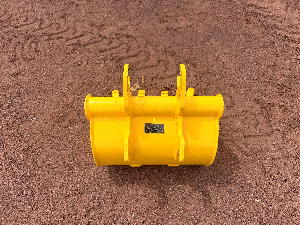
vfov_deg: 56.8
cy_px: 112
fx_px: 208
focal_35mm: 24
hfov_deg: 71.6
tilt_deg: -54.2
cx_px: 150
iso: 80
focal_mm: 6.76
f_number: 1.78
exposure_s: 1/6173
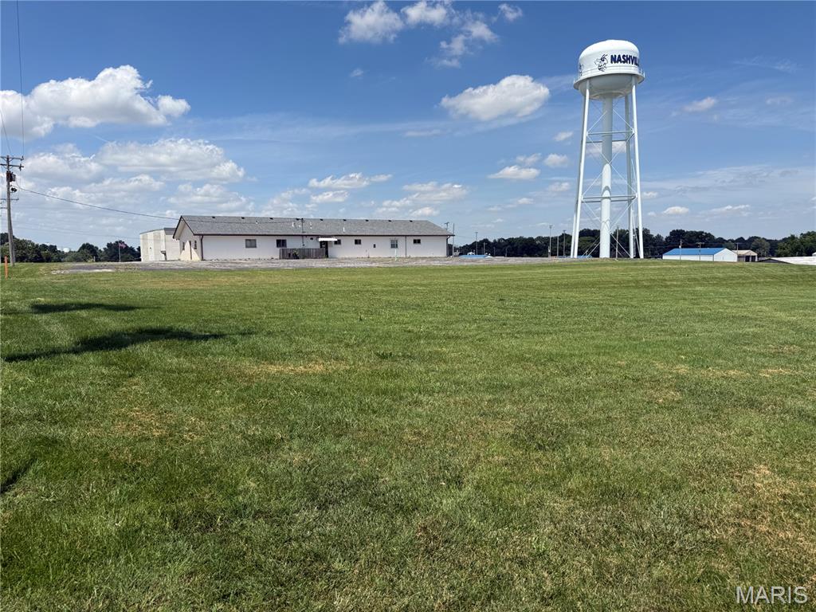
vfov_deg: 56.8
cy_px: 306
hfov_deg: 71.6
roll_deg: +1.0
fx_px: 566
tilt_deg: -5.8
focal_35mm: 24
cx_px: 408
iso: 80
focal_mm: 6.76
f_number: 1.78
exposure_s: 1/6711
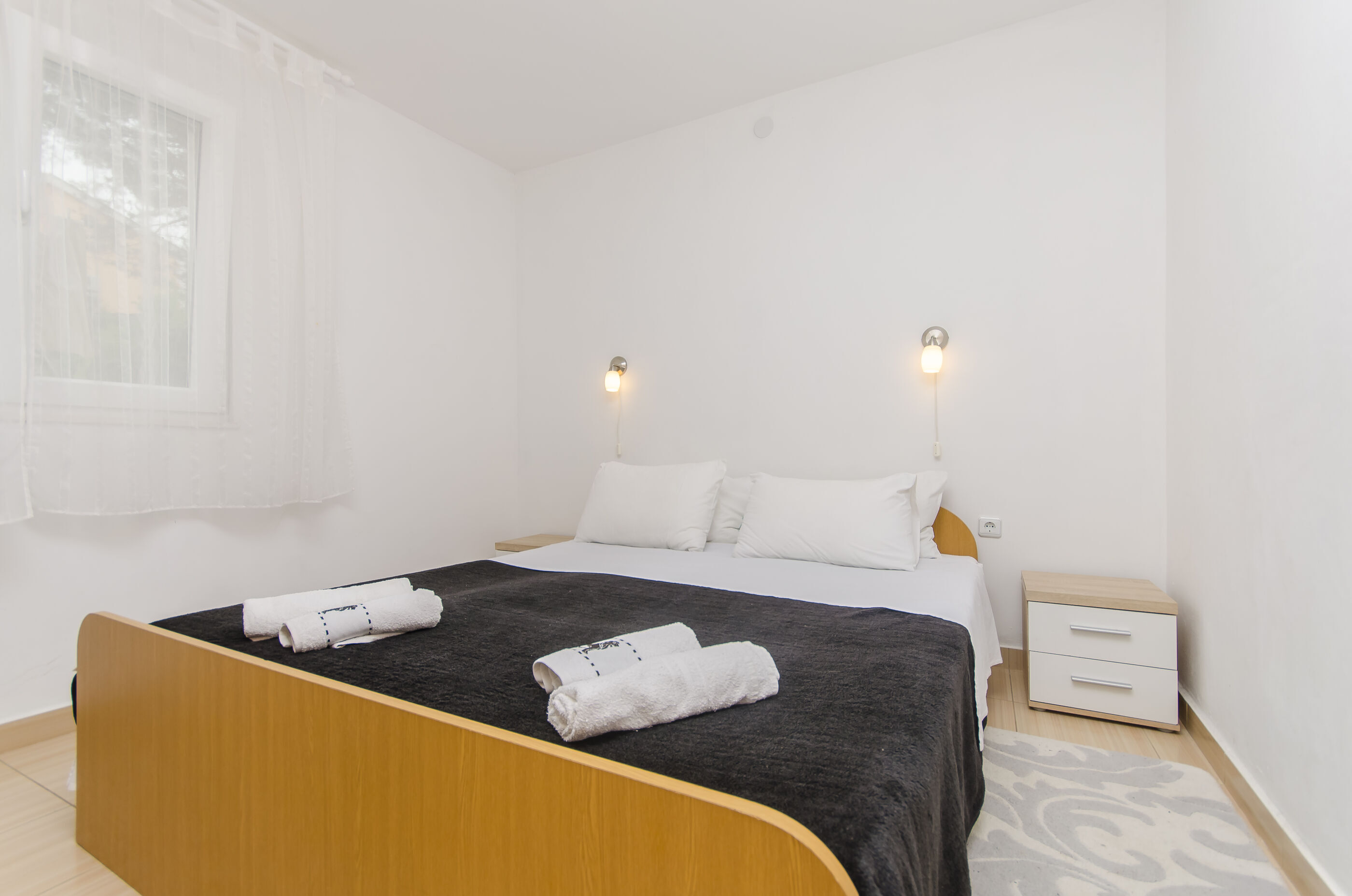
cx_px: 676
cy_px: 448
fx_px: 562
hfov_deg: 100.5
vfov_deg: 77.1
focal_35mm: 15
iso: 160
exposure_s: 1/100
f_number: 6.3
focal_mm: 10
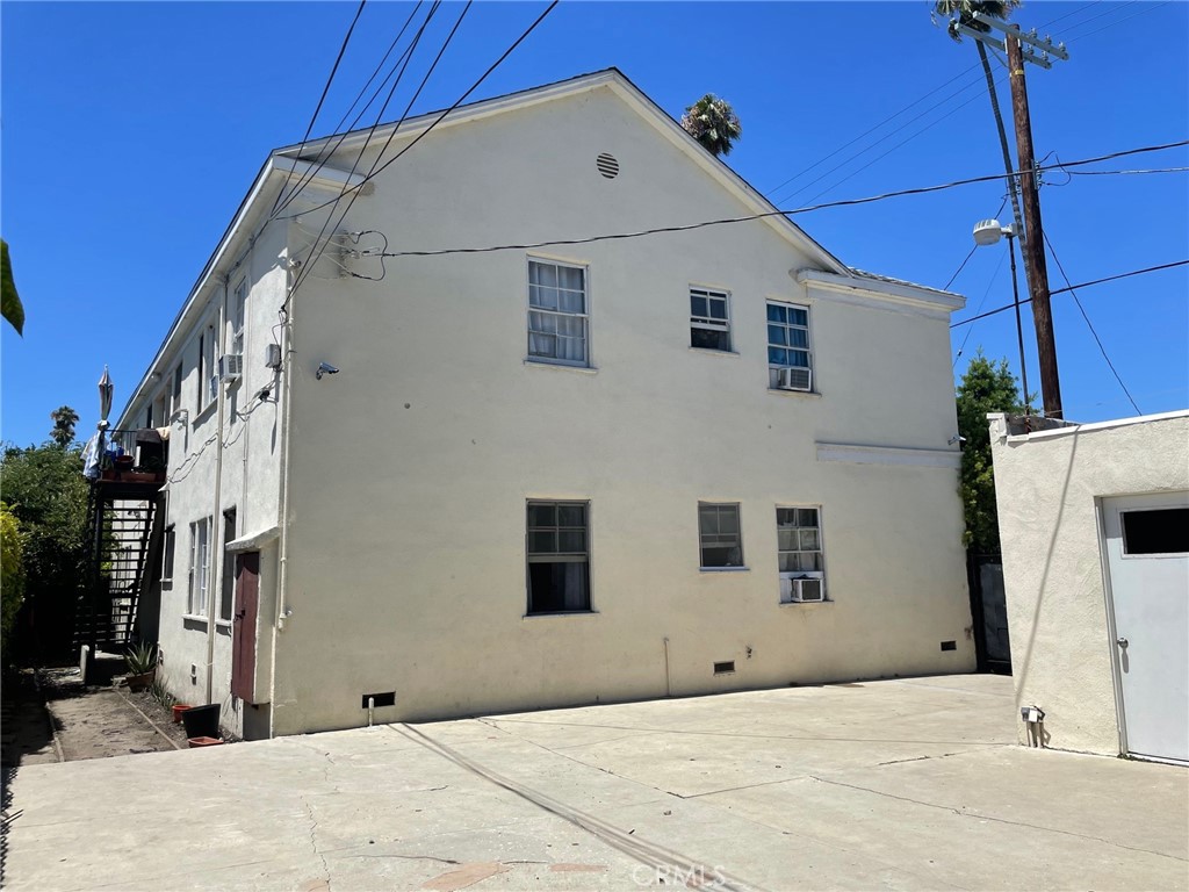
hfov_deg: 67.3
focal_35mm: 26
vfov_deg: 53.1
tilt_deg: +8.3
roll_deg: +1.2
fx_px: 893
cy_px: 446
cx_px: 594
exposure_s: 1/5051
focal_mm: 4.2
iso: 32
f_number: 1.6
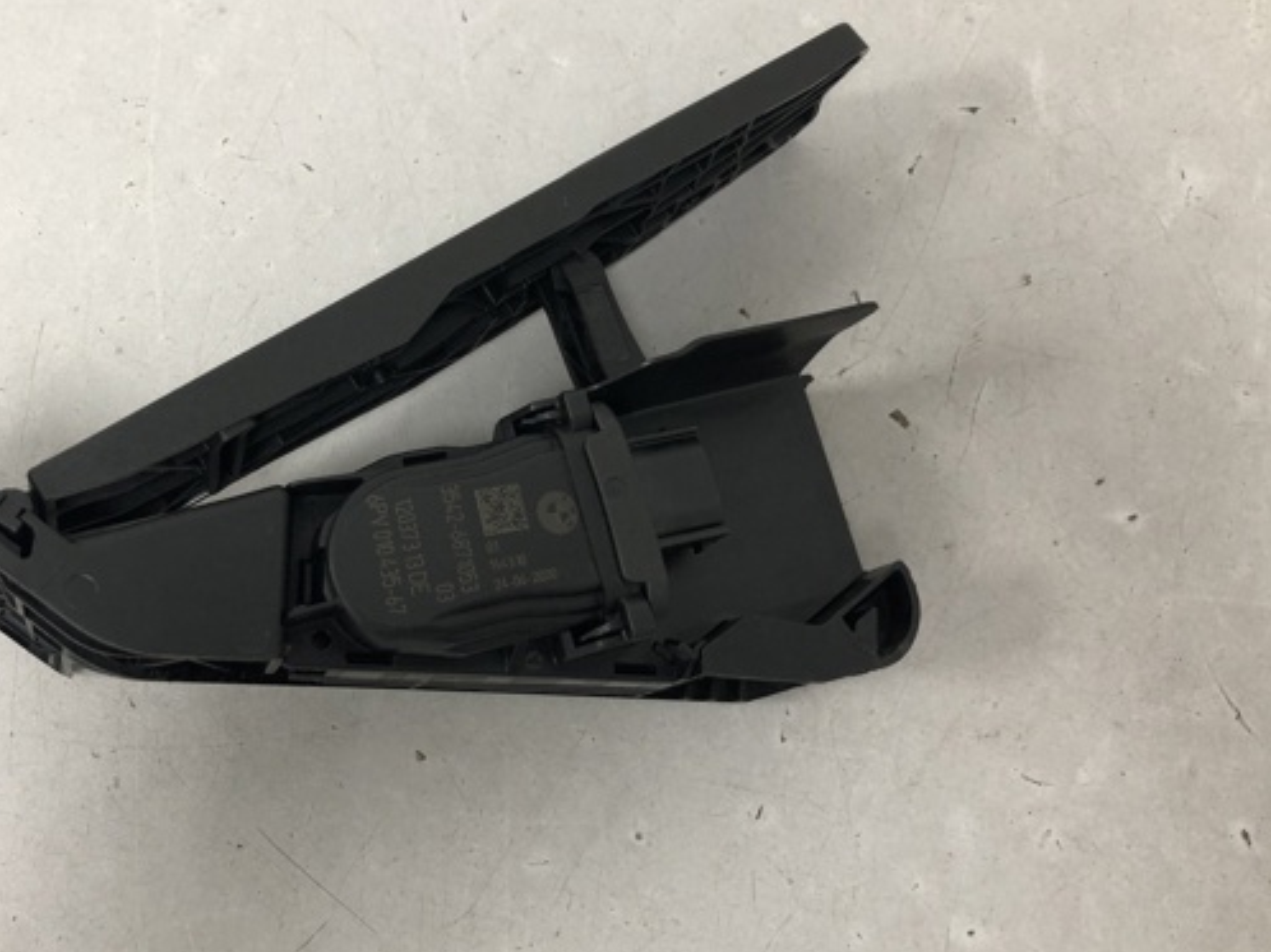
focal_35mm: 36
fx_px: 1321
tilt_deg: -76.6
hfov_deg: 50.8
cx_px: 475
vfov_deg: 39.6
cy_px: 442
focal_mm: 4
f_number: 1.8
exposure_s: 1/20
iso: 40
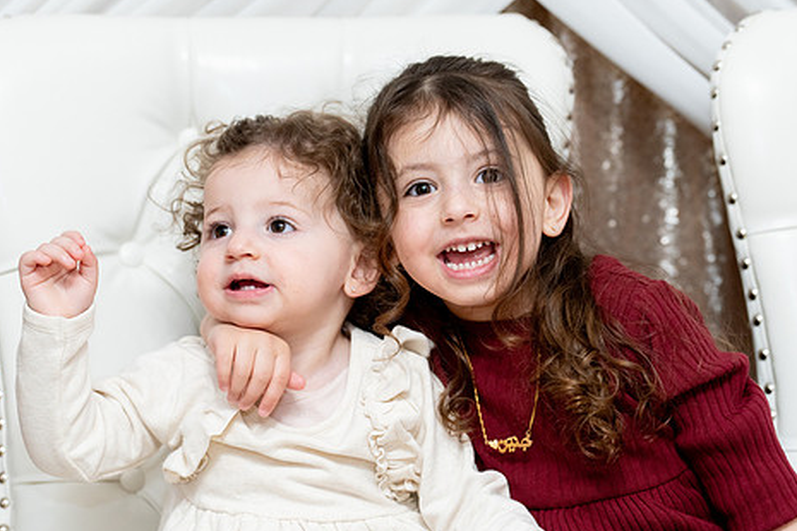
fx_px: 2347
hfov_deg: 19.3
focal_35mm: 106
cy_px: 323
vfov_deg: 12.9
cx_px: 382
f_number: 3.5
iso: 1250
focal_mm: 85
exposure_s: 1/125
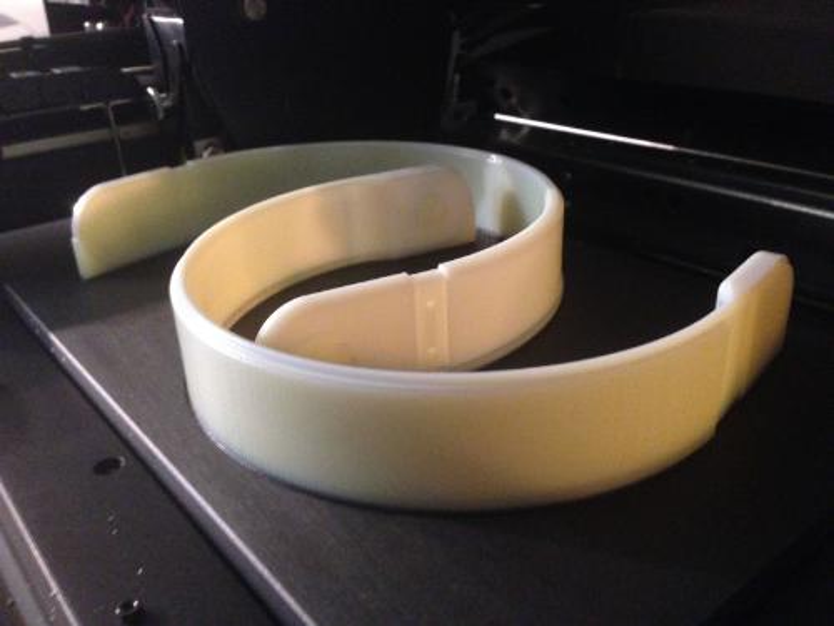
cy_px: 313
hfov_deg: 55.4
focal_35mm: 33
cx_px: 417
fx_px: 795
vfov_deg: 42.9
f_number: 2.4
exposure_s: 1/15
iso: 640
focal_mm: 4.12
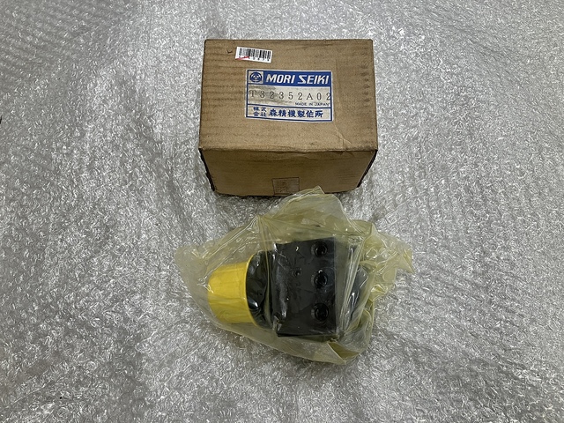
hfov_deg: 63.4
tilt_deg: -67.7
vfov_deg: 49.7
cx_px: 282
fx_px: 456
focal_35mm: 28
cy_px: 212
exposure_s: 1/60
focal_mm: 3.99
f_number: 1.8
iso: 100
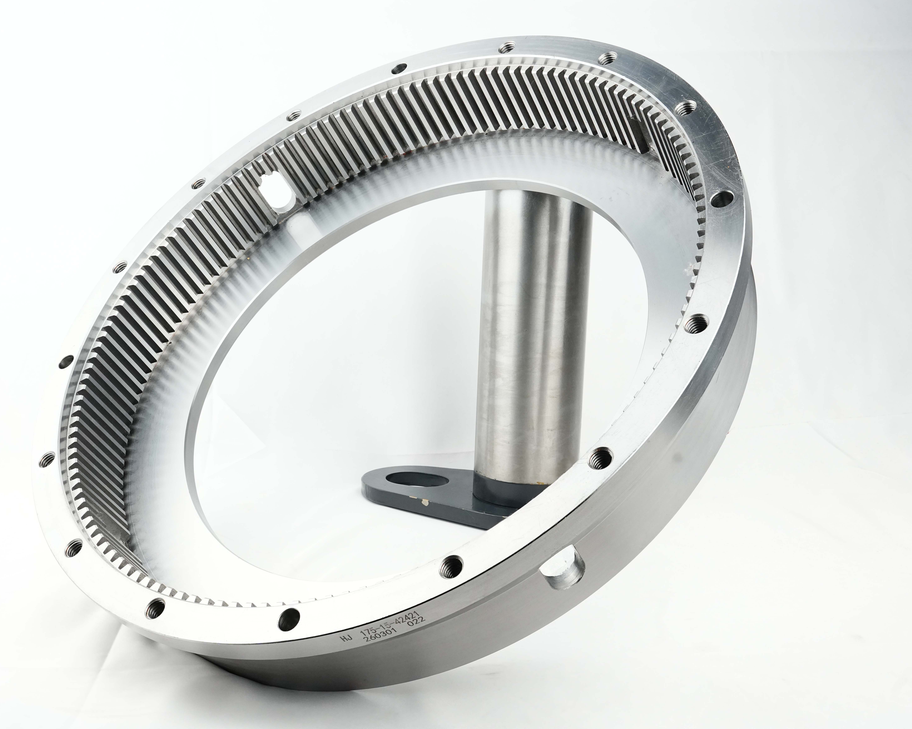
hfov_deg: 42.0
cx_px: 422
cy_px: 365
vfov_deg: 34.1
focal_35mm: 44
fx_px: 1188
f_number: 9
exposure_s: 1/640
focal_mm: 39
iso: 2000
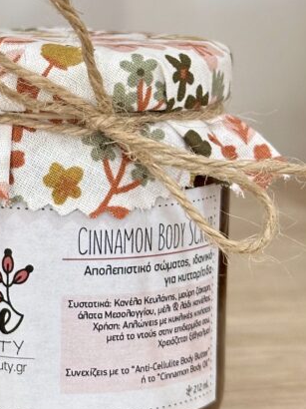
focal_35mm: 120
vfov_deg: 16.4
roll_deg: -0.9
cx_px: -63
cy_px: 127
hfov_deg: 12.1
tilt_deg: -6.5
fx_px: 1416
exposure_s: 1/66
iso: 80
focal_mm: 6.86
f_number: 1.78
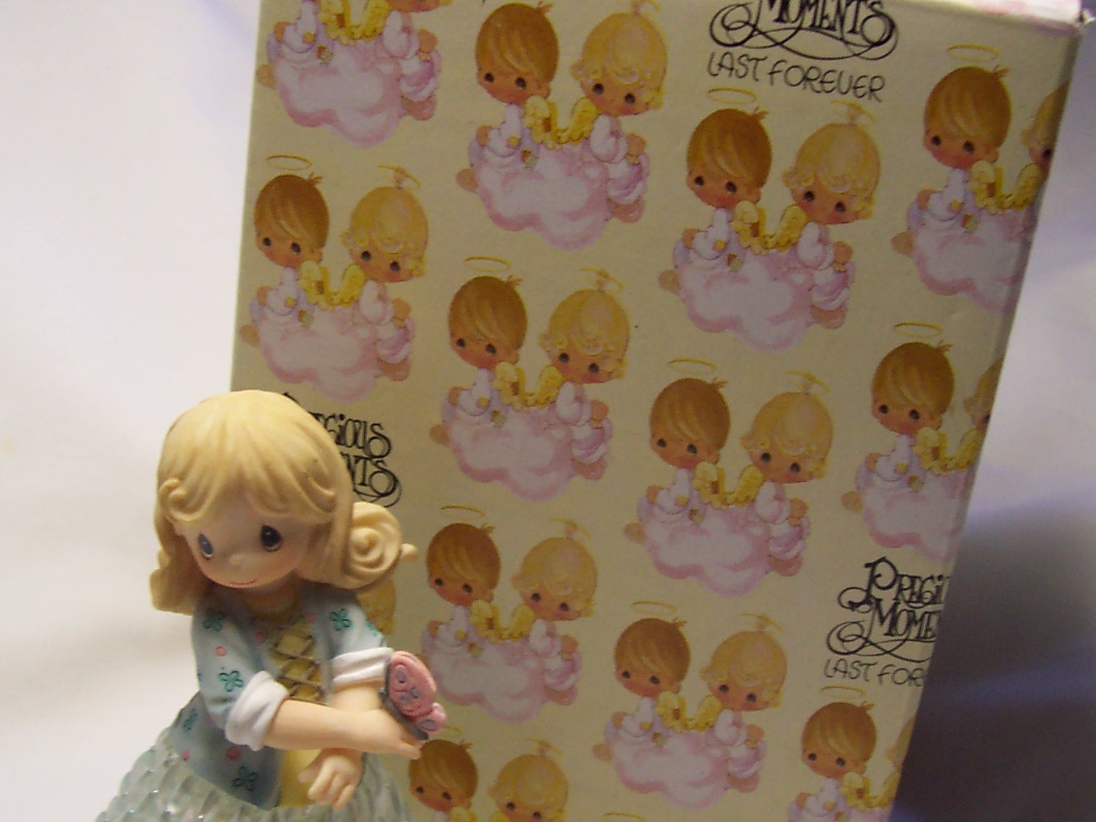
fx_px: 1710
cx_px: 554
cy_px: 492
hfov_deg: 35.5
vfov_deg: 27.0
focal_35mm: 54
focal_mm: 5.6
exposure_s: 1/60
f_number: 2.8
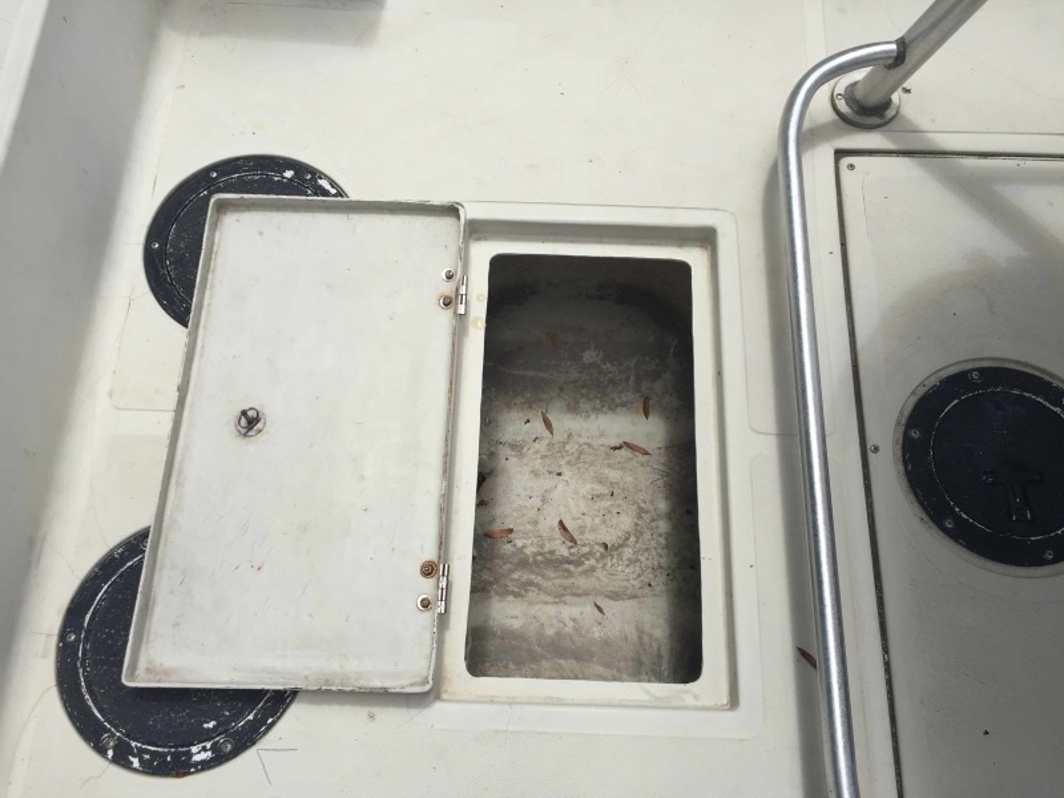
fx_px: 891
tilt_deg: -69.4
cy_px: 399
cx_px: 532
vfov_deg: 48.2
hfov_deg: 61.7
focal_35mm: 29
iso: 32
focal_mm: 4.15
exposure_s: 1/2639
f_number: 2.2
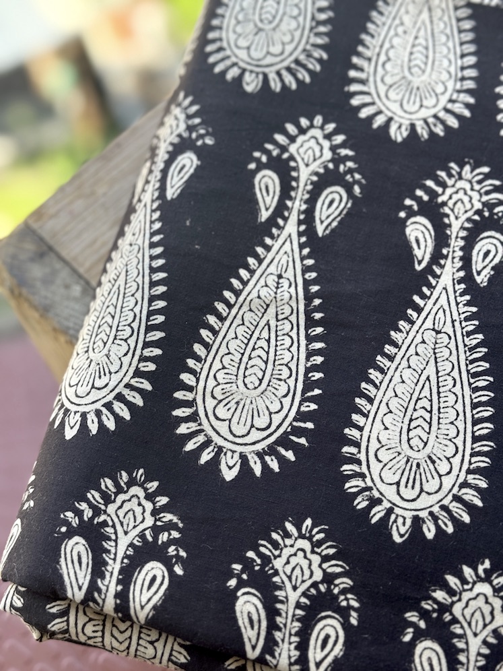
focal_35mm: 48
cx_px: 252
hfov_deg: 30.3
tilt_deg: -64.6
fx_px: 930
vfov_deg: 39.7
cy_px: 336
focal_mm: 6.76
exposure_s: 1/374
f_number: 1.78
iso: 64
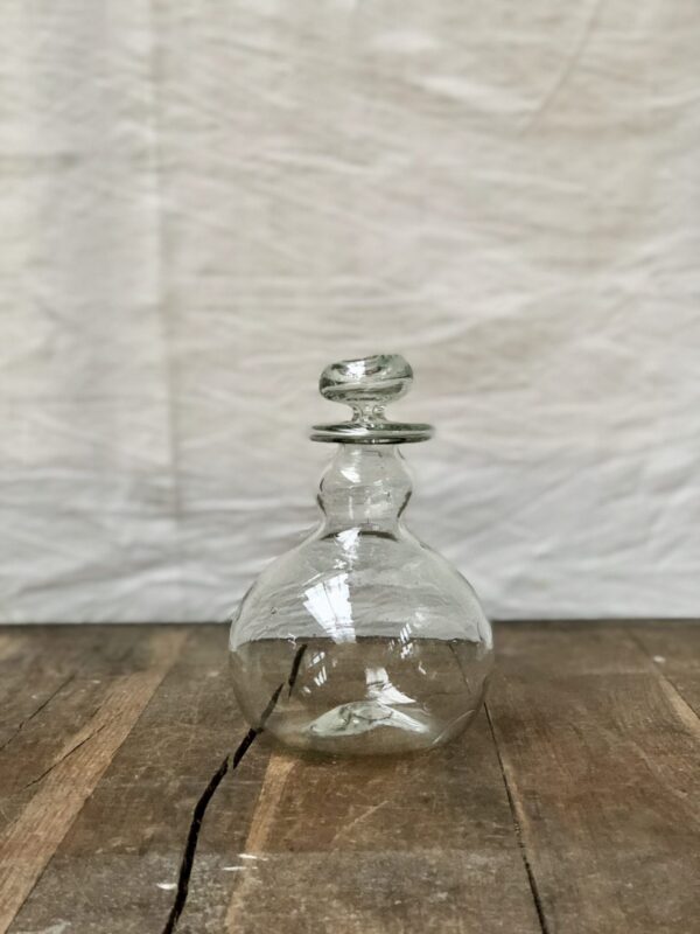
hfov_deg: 25.7
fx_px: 1537
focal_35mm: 57
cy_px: 467
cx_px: 350
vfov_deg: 33.8
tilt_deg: -5.0
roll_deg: +0.8
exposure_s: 1/30
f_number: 2.8
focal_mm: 6.6
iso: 320
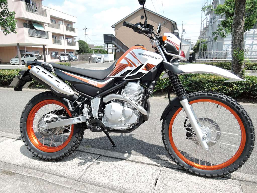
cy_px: 96
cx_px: 128
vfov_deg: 56.8
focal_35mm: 24
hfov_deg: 71.6
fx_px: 178
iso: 80
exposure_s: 1/640
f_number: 2.8
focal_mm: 5.1
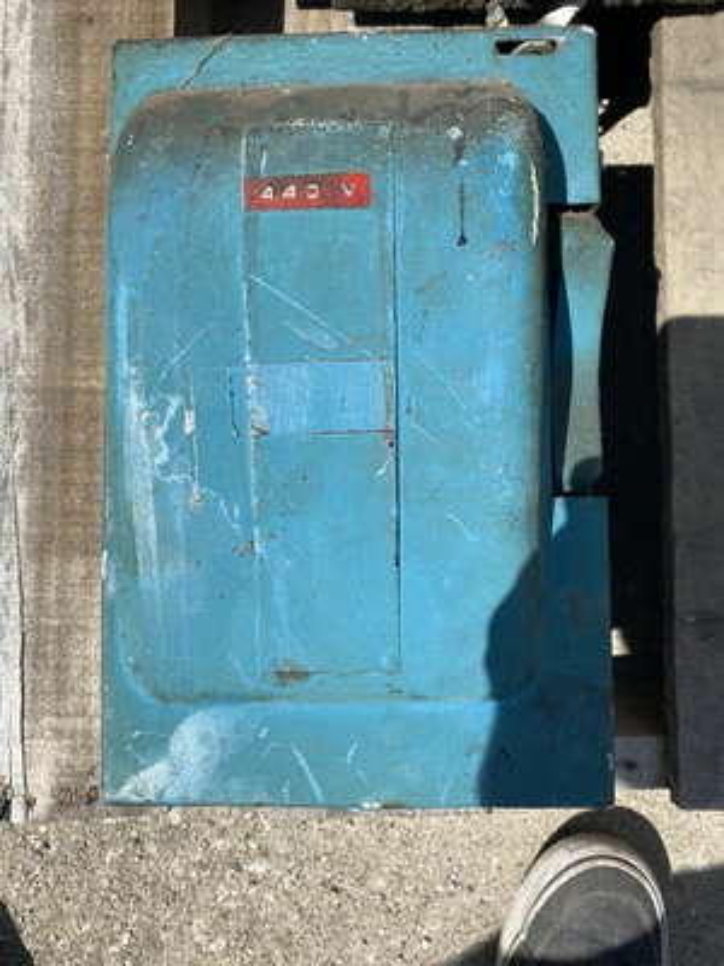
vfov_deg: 67.3
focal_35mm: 26
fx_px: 725
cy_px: 483
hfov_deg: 53.1
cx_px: 362
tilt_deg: -84.4
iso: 32
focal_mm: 4.25
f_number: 1.8
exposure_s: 1/2315
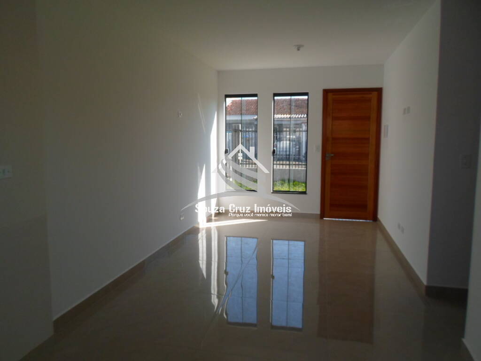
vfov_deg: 54.9
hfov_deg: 69.4
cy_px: 180
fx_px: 347
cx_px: 240
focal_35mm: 25
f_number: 2.5
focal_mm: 4.5
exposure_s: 1/750
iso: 80
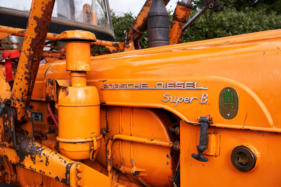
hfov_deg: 51.9
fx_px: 289
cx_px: 140
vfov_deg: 35.9
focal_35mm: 37
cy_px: 94
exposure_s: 1/250
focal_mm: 37
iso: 200
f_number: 6.3
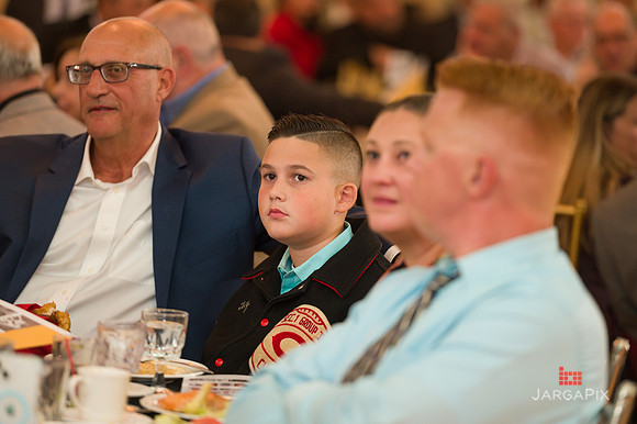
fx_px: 3537
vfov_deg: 6.9
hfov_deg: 10.3
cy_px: 212
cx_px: 318
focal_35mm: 200
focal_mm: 200
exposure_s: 1/125
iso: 1600
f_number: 3.2
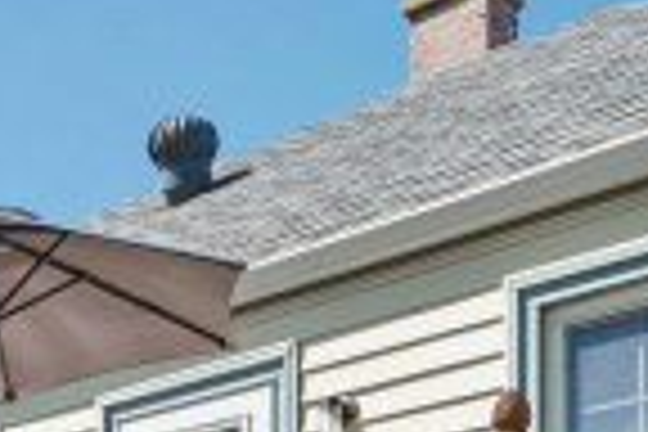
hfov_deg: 25.2
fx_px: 1404
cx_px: 63
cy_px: 886
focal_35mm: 78
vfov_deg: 14.3
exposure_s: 1/1000
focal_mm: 10
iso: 640
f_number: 8
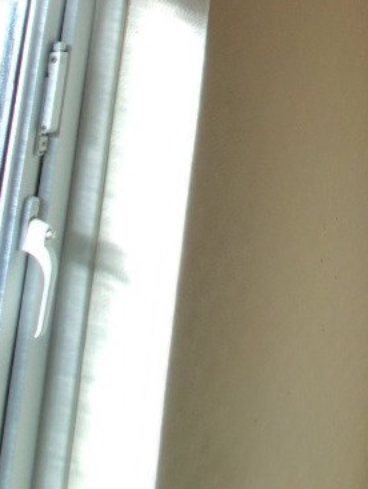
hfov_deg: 25.2
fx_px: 693
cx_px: 491
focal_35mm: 49
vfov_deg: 33.1
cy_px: -71
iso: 160
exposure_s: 1/100
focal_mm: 2.25
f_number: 2.2
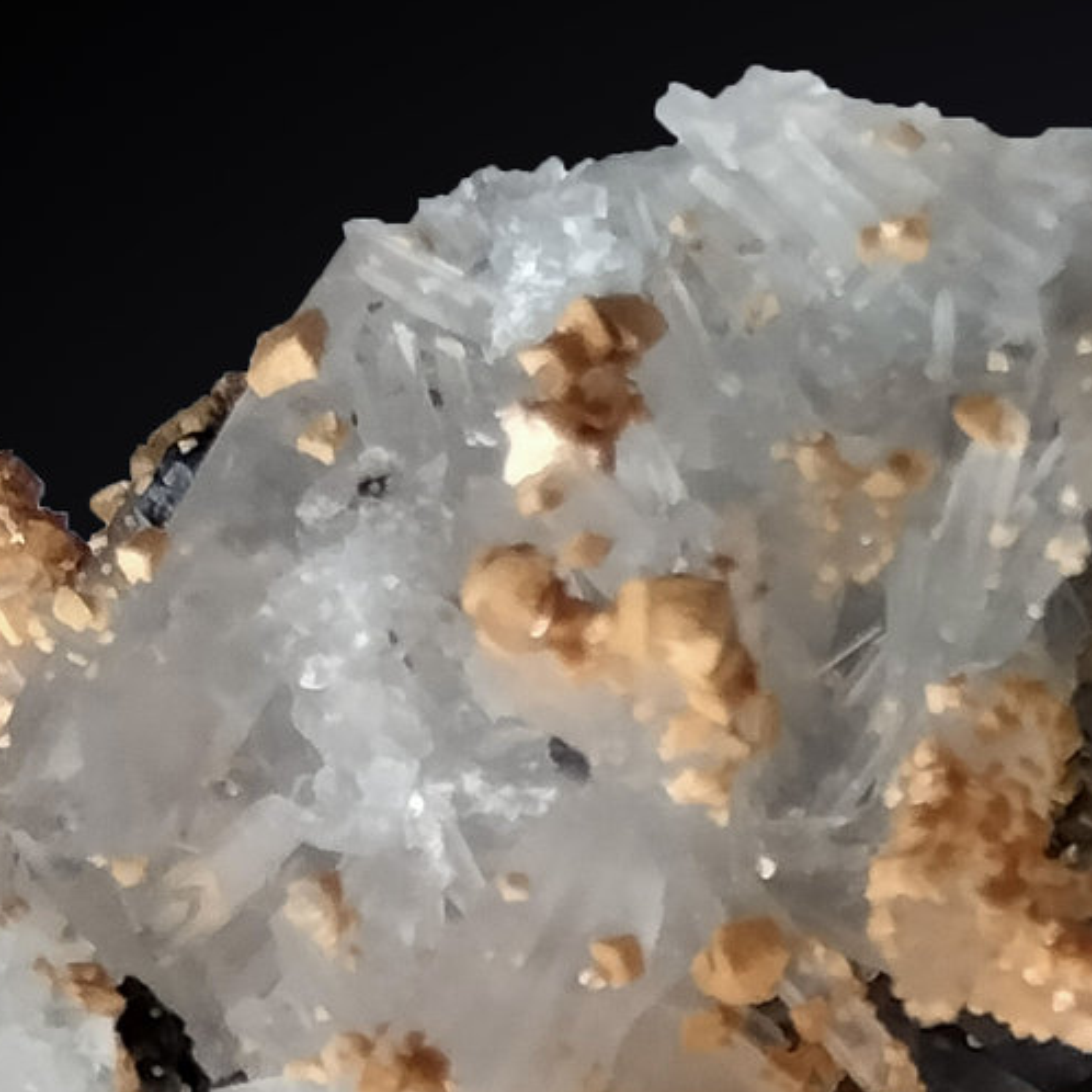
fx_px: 1927
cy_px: 1028
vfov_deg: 30.0
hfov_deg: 28.4
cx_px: 1230
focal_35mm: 54
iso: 494
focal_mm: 3.46
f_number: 2.2
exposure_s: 1/50
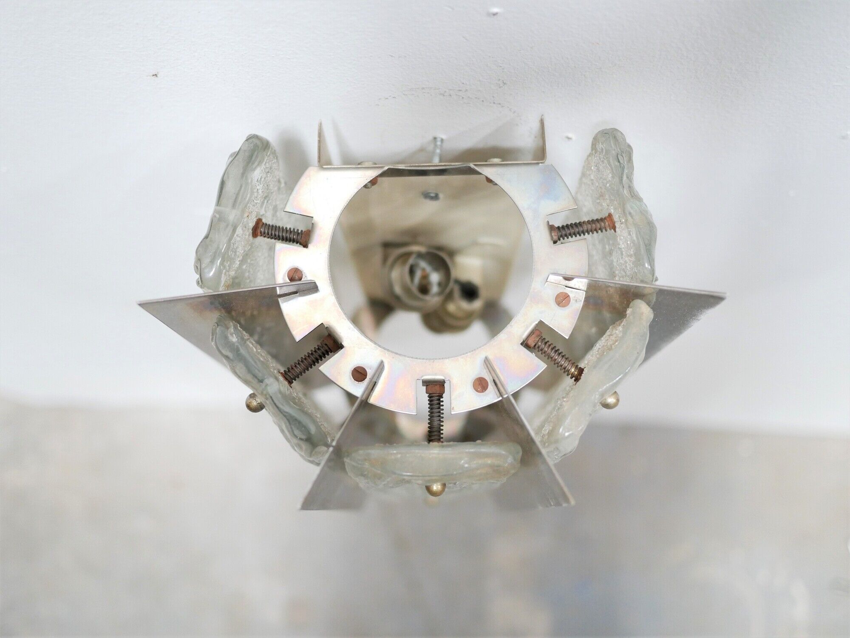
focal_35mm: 40
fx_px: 983
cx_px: 425
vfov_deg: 36.0
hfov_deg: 46.8
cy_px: 319
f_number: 1.7
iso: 1600
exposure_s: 1/60
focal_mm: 20
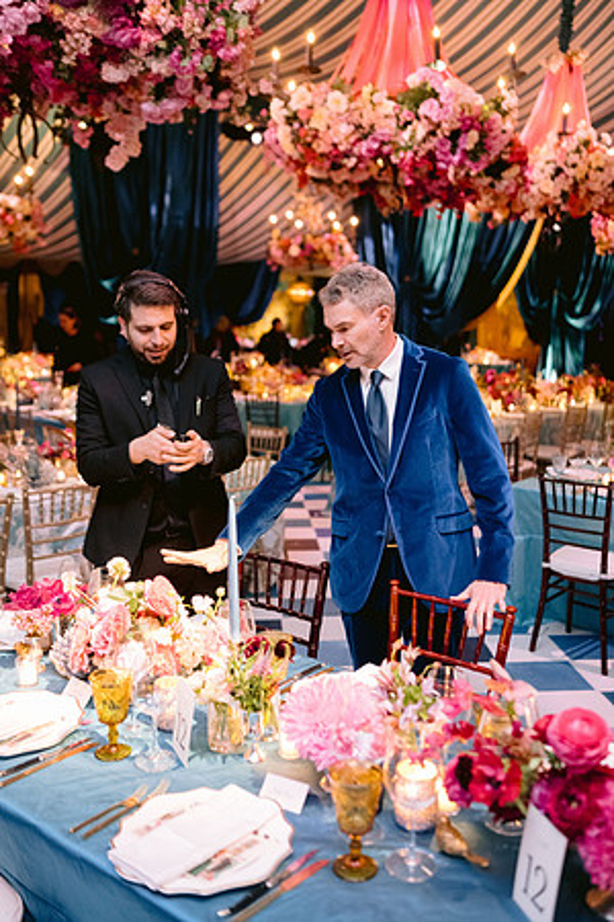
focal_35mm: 35
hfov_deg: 37.9
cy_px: 461
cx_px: 307
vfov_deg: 54.4
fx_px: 895
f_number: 2
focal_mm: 35
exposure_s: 1/60
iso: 3200
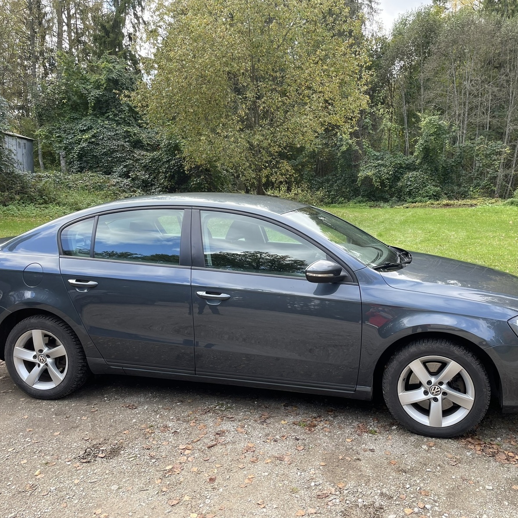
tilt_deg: -7.0
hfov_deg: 52.5
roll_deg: +0.8
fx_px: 525
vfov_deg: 52.5
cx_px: 281
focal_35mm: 31
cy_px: 258
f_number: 1.6
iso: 32
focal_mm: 4.2
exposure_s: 1/238
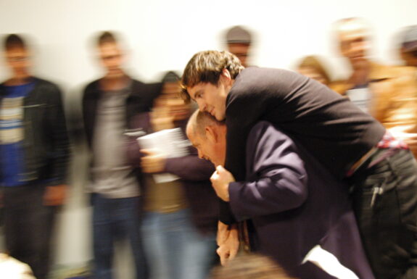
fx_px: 539
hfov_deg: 42.3
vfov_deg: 29.0
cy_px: 140
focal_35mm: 46
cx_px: 208
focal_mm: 31
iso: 1600
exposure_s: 1/10
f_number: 4.5
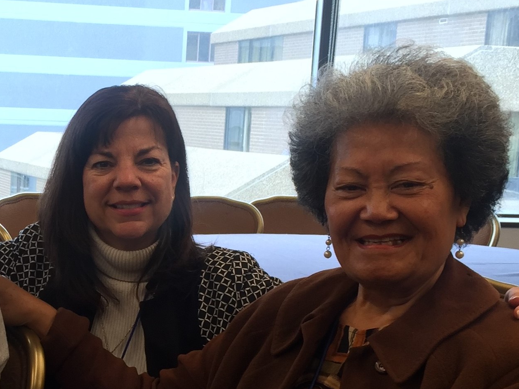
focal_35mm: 60
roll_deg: -1.9
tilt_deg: -7.0
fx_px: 899
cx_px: -9
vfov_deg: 24.1
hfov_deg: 29.8
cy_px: 294
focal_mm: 4.15
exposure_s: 1/60
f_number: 2.2
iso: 32
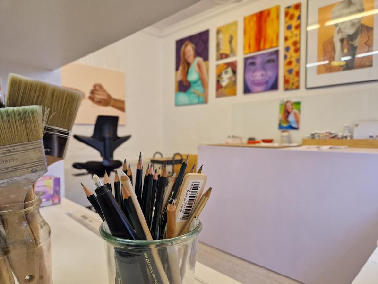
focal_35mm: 23
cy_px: 142
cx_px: 189
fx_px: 251
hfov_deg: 73.9
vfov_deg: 58.9
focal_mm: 5.4
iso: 200
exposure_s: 1/100
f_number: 1.8
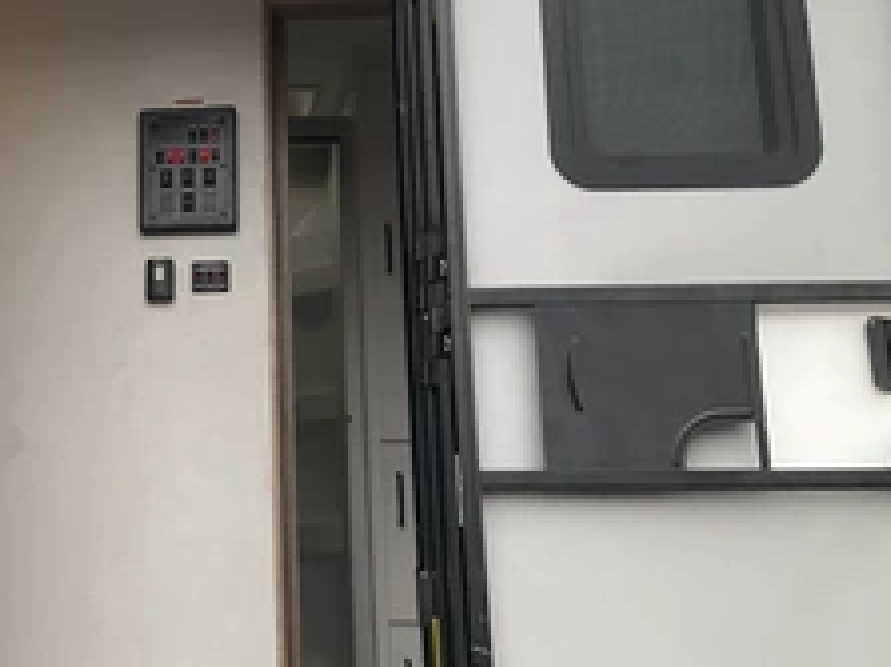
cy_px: 292
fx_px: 1338
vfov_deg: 28.0
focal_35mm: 52
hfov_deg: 35.5
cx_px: 160
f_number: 1.8
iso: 100
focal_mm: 3
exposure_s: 1/60
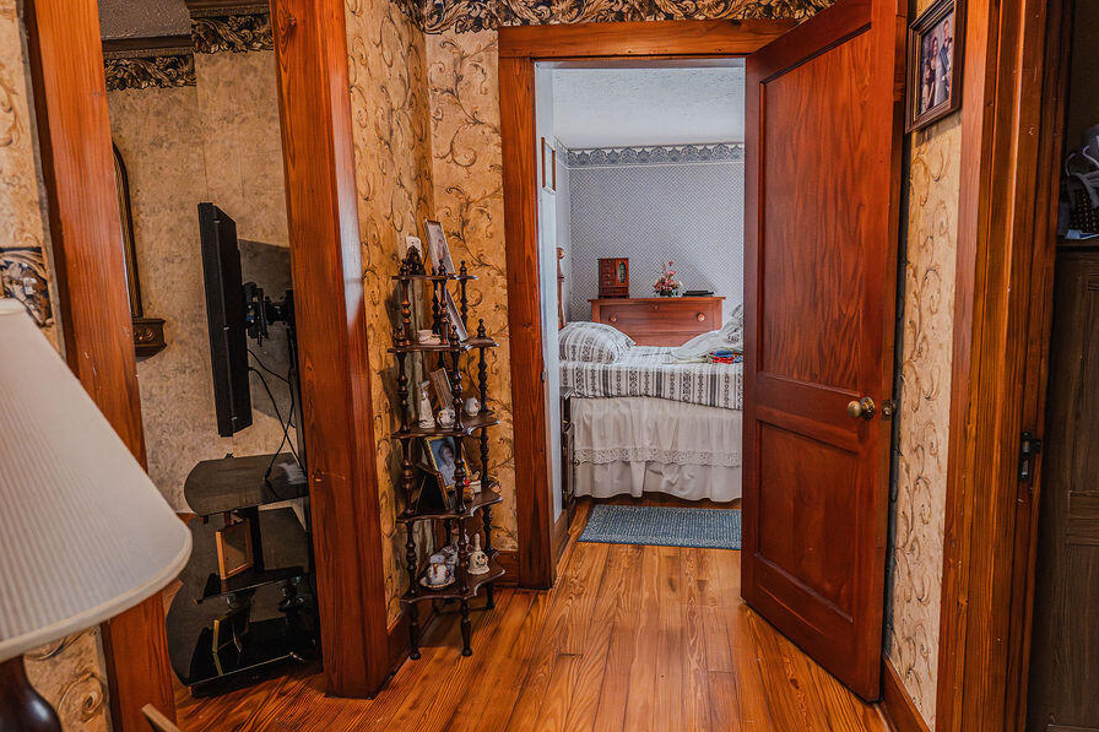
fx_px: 732
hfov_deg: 73.6
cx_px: 600
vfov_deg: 53.0
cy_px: 400
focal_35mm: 24
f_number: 4
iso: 2500
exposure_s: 1/200
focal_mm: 14
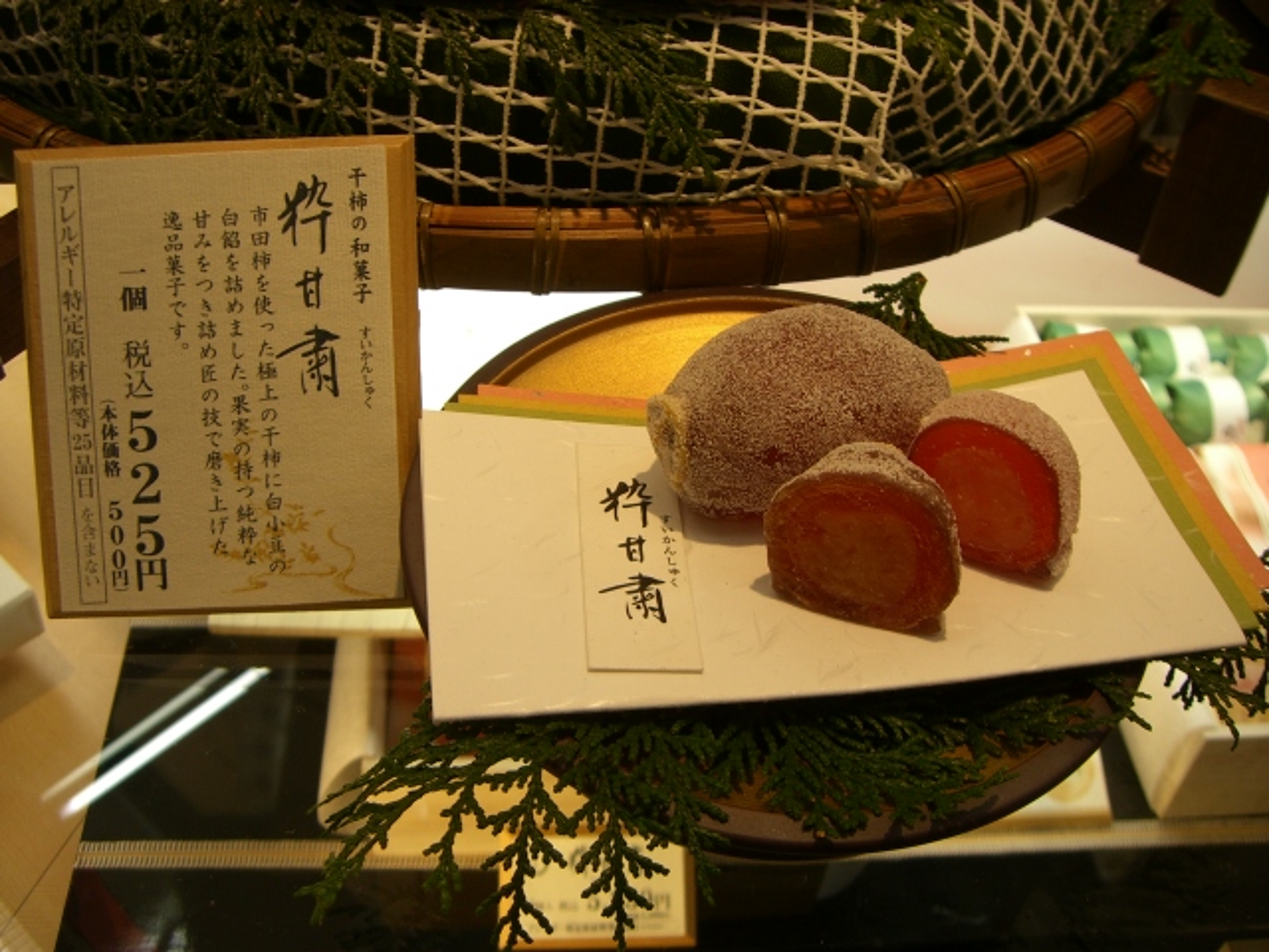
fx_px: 1393
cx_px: 634
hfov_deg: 49.0
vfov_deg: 37.7
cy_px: 476
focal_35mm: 38
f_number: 2.7
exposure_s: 1/160
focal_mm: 6.2
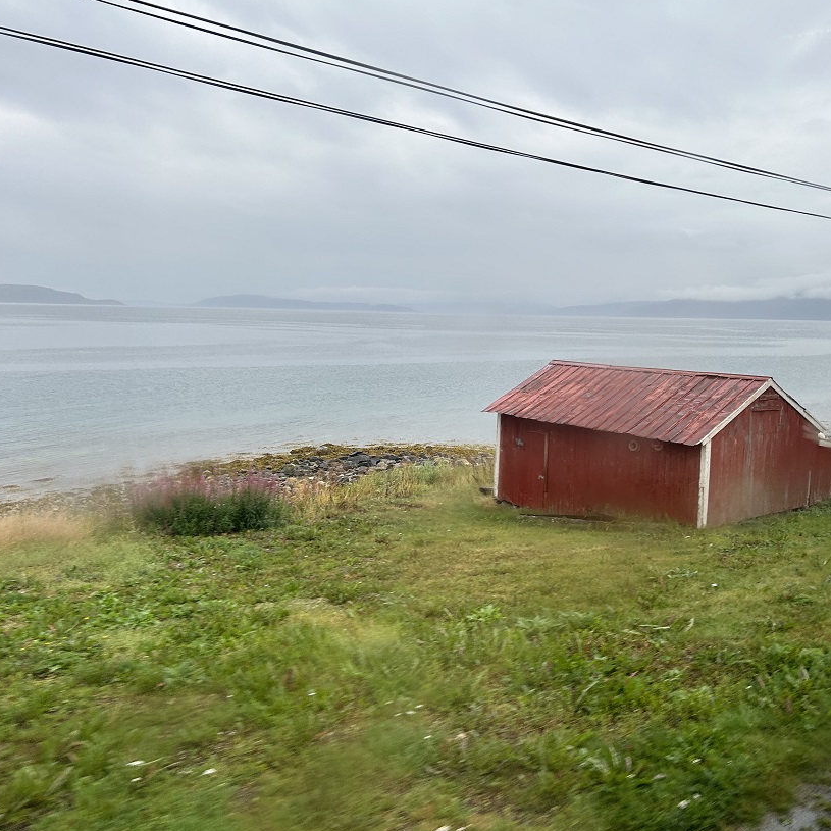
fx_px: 842
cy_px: 416
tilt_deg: -9.5
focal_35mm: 31
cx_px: 517
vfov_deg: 52.5
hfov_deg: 52.0
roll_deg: +0.3
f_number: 1.5
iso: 50
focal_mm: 5.7
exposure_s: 1/482
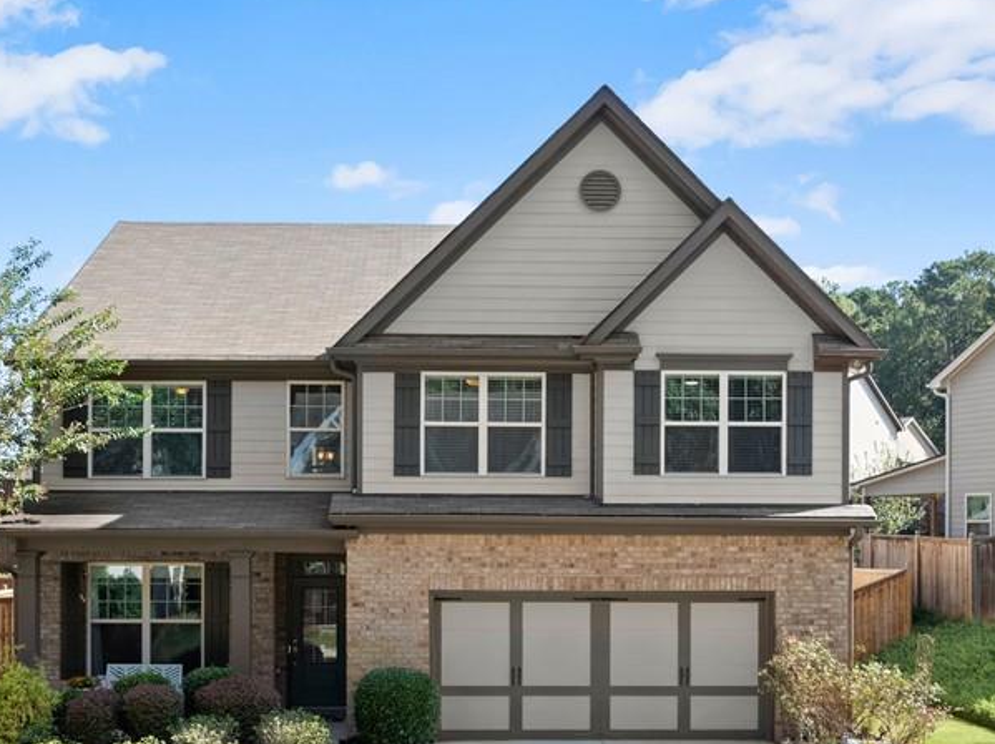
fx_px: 1177
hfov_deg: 45.8
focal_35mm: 41
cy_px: 545
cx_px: 455
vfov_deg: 34.4
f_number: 2.8
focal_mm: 12.29
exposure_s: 1/320
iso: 100
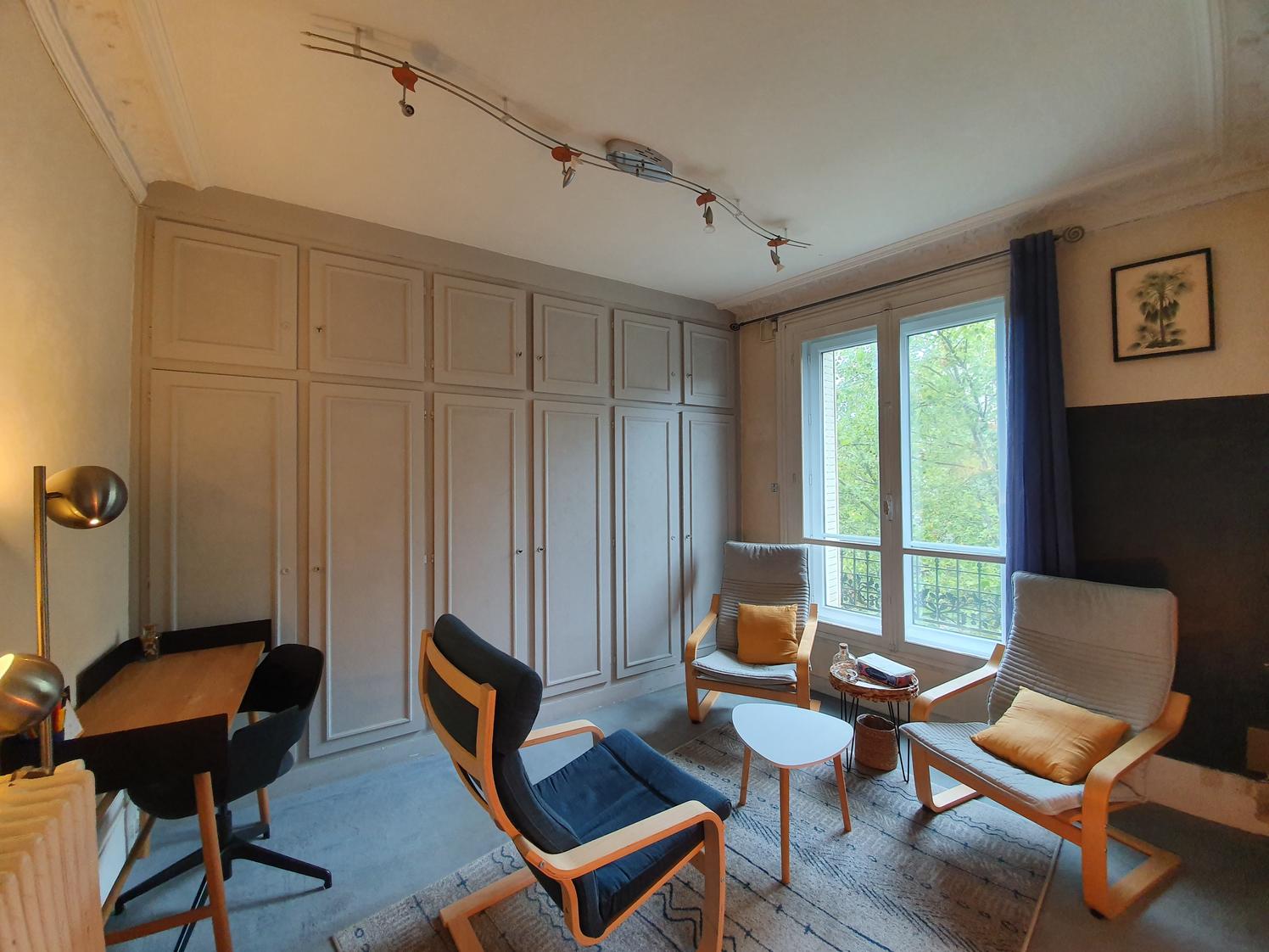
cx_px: 634
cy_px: 476
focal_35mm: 13
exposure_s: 1/50
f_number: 2.2
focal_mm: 1.8
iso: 125
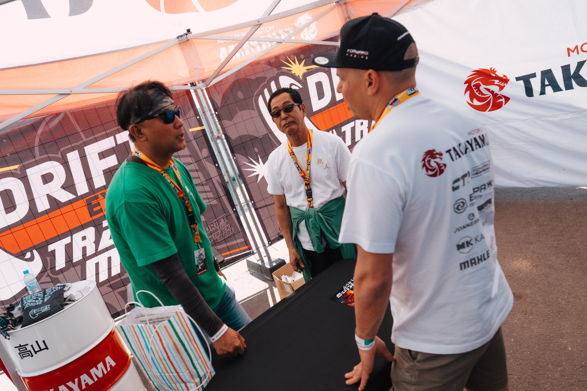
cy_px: 196
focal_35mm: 24
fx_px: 391
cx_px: 294
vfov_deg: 53.1
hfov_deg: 73.8
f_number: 4.5
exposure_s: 1/4000
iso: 2000
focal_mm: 24
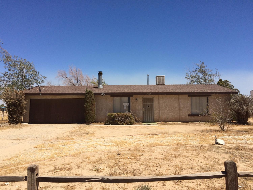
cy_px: 95
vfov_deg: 48.2
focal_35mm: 29
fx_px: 212
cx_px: 126
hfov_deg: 61.7
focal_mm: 4.15
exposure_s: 1/2933
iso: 32
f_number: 2.2
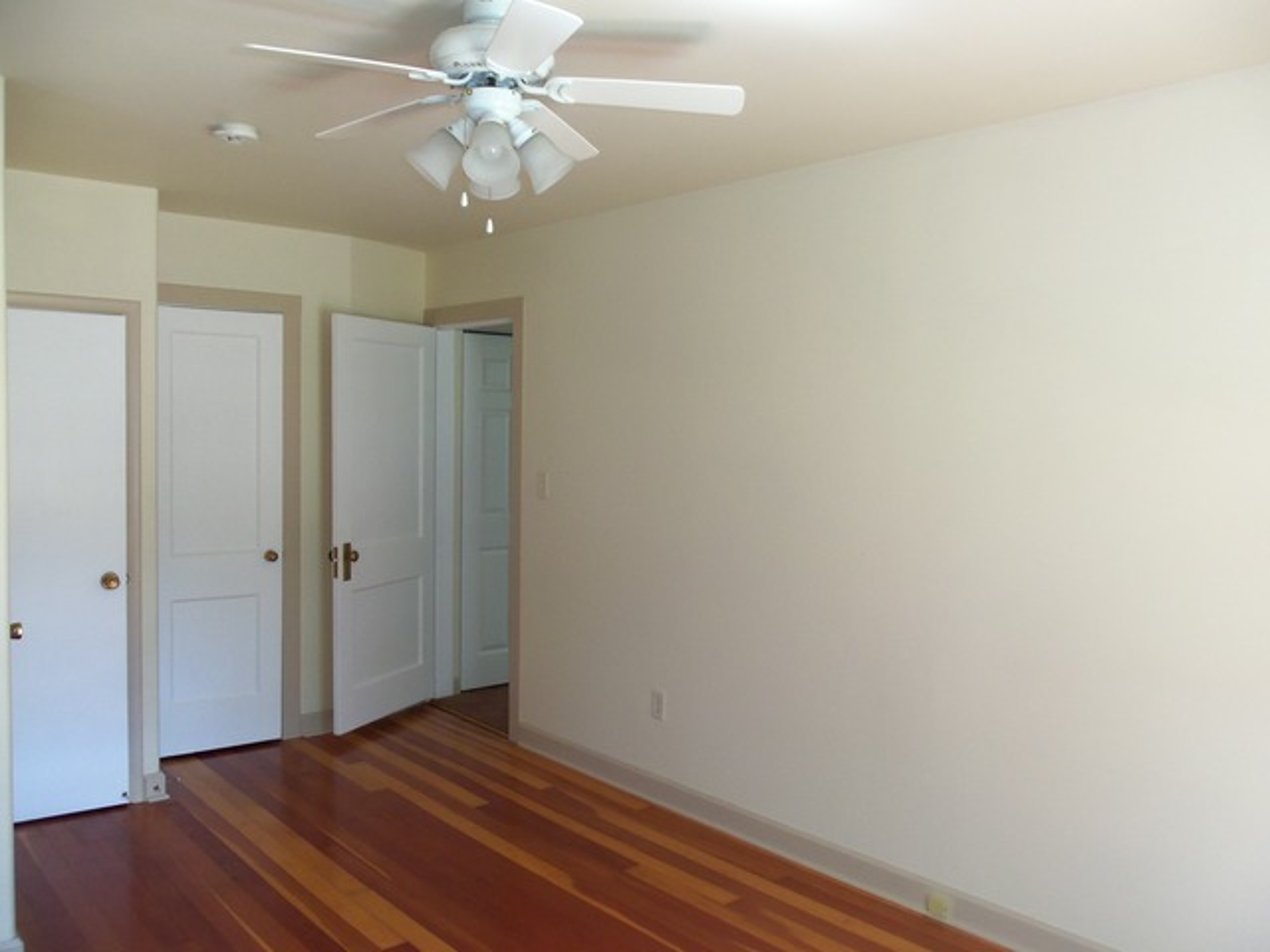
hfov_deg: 61.7
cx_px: 635
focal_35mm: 29
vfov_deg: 48.2
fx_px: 1064
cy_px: 476
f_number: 3.4
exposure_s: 1/30
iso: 100
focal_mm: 5.2
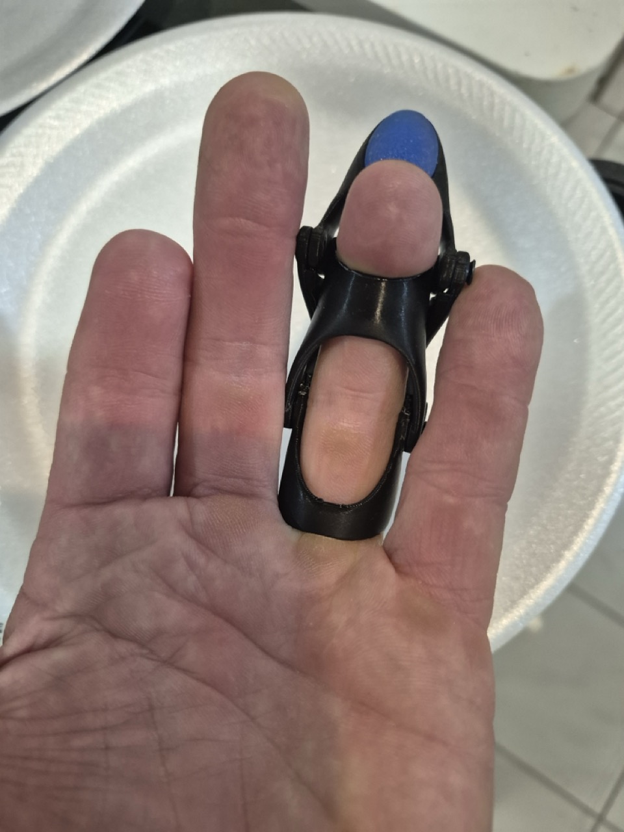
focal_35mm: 23
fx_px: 553
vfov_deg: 73.9
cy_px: 416
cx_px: 312
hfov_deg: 58.9
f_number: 1.8
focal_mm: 5.4
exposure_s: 1/120
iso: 1000
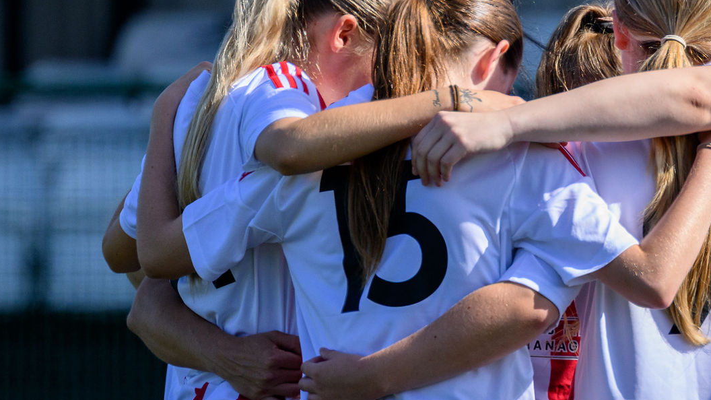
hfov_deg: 1.8
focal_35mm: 1211
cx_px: 764
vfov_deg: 1.0
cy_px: 0
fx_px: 22831
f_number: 5.6
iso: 400
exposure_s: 1/1000
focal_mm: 400
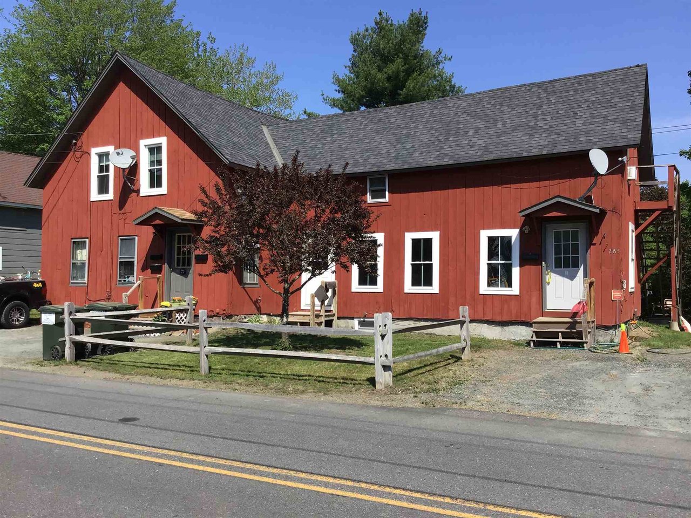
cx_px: 346
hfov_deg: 58.4
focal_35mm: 31
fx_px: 619
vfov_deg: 45.4
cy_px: 259
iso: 25
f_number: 2.4
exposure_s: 1/1045
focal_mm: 3.3
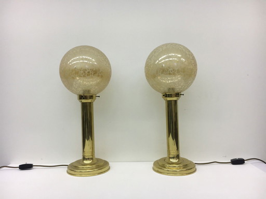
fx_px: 223
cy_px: 100
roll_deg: +1.2
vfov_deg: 48.2
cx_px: 133
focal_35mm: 29
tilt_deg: +0.3
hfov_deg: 61.7
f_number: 2.2
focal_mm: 4.15
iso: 40
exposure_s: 1/100
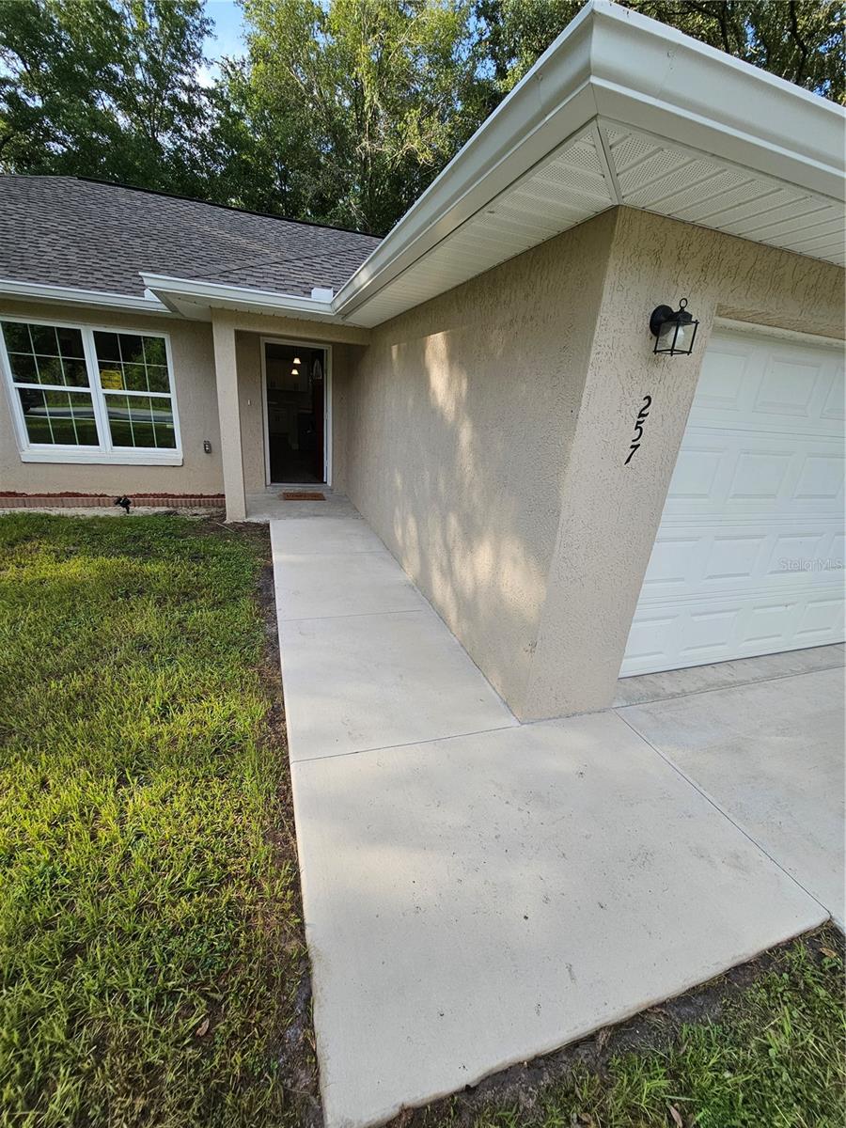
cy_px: 564
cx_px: 423
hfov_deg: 89.9
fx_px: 424
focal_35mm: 13
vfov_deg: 106.2
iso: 50
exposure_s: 1/694
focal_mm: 2.2
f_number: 2.2
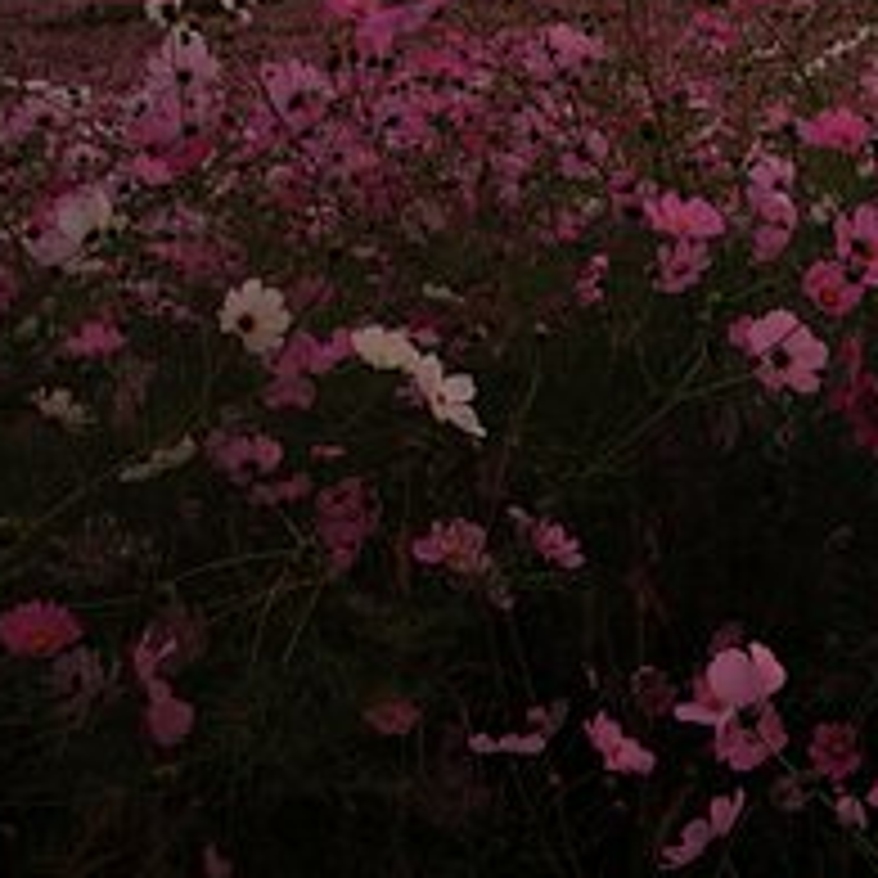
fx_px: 1865
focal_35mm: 65
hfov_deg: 23.7
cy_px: 158
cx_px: 1112
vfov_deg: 25.9
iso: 100
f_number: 3.5
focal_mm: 7.1
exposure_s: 1/14.1
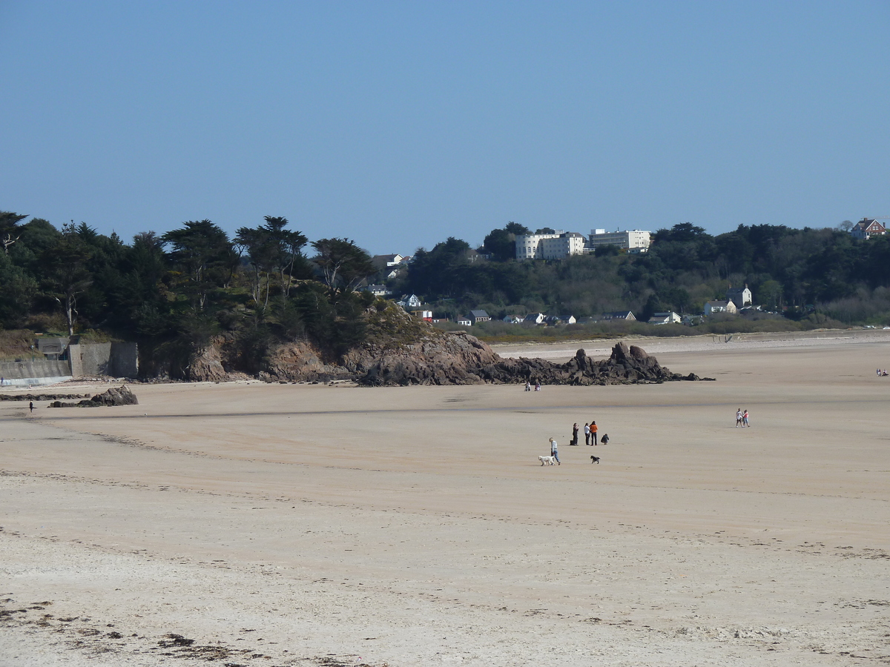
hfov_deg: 15.4
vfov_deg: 11.6
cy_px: 334
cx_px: 445
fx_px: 3291
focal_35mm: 128
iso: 80
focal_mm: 21
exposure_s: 1/500
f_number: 5.6
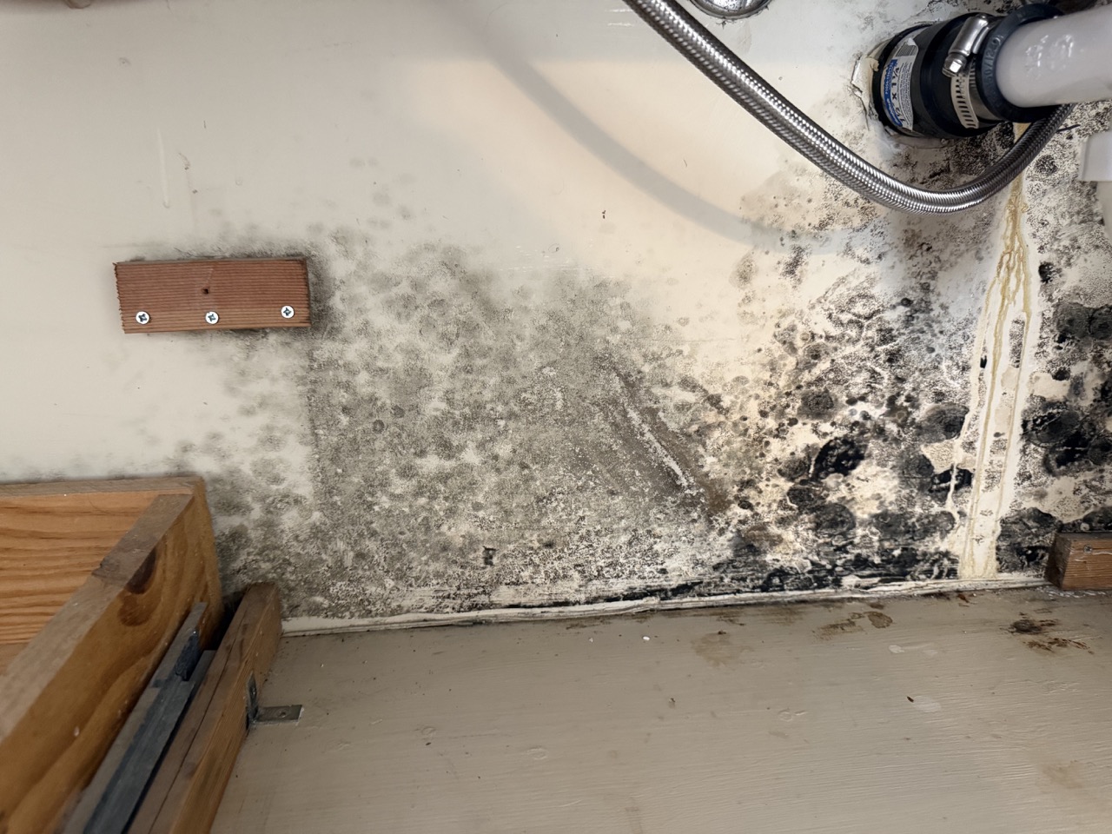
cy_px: 417
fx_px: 771
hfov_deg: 71.6
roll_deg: -0.3
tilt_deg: -17.0
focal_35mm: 24
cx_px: 556
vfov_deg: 56.8
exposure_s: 1/60
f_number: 1.78
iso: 640
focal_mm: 6.76
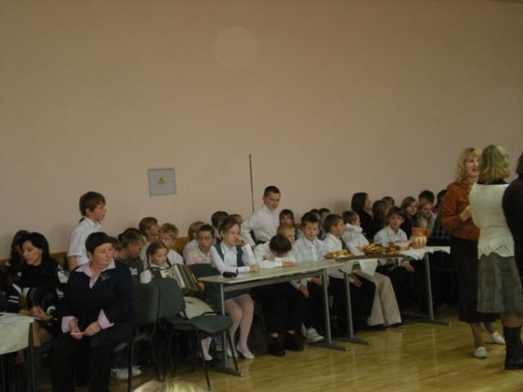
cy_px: 196
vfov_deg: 26.1
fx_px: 846
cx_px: 262
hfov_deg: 34.3
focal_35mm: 56
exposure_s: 1/30
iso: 400
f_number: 3.9
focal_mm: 9.3
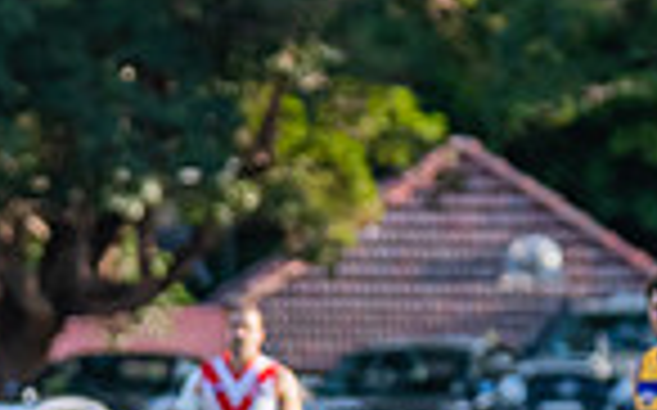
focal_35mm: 915
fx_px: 16371
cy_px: 624
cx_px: -426
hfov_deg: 2.3
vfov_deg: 1.4
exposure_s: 1/1600
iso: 800
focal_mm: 210
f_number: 5
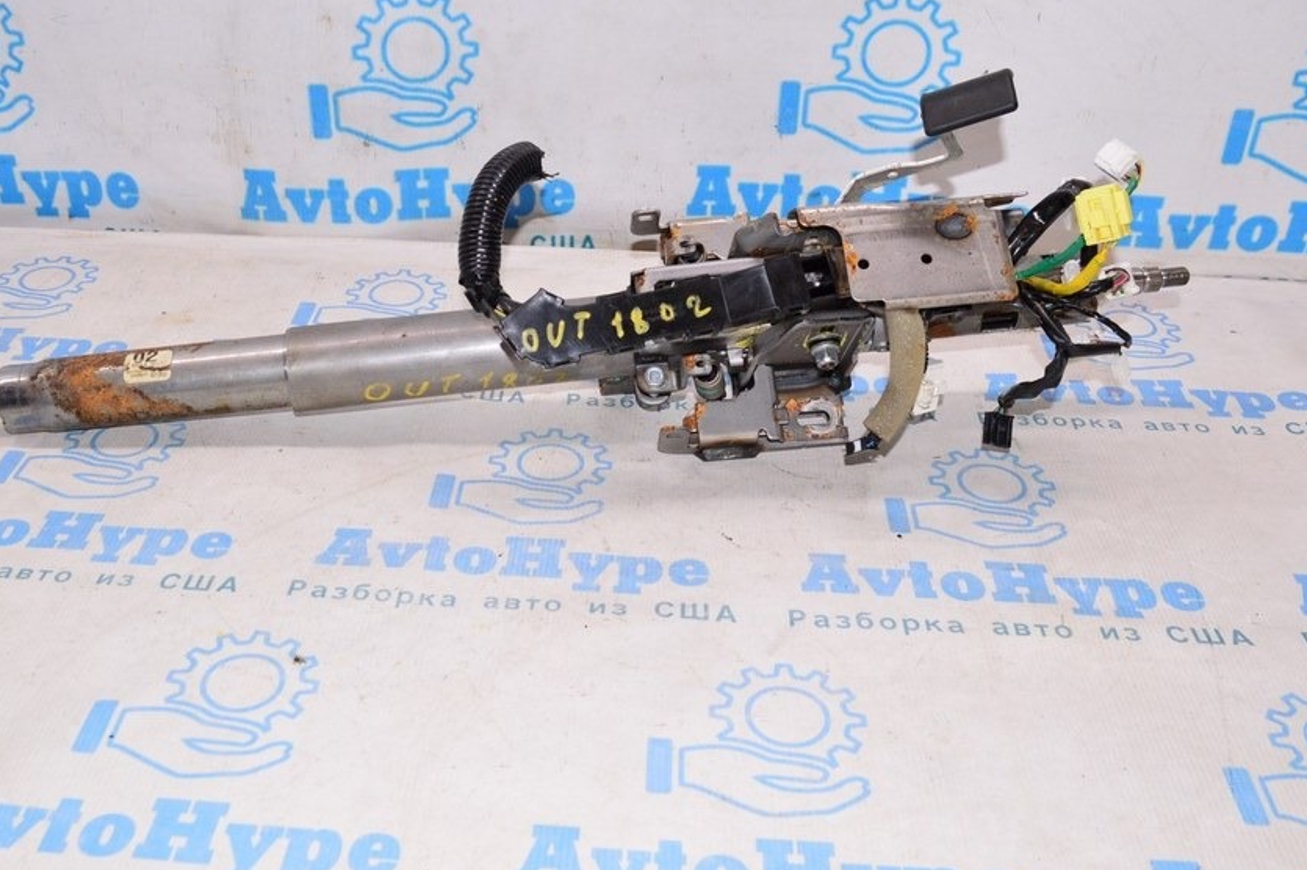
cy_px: 417
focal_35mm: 39
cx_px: 568
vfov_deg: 34.5
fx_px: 1401
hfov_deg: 49.9
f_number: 8
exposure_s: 1/125
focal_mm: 21
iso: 1600
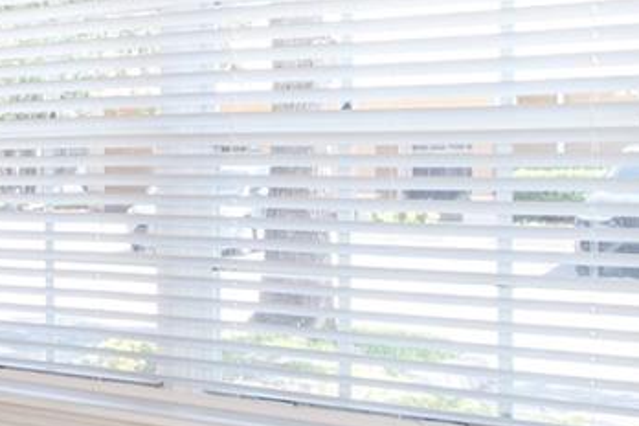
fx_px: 1225
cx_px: -454
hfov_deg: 21.4
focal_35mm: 69
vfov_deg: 19.7
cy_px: 180
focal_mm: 15
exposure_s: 1/30
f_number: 8
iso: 200
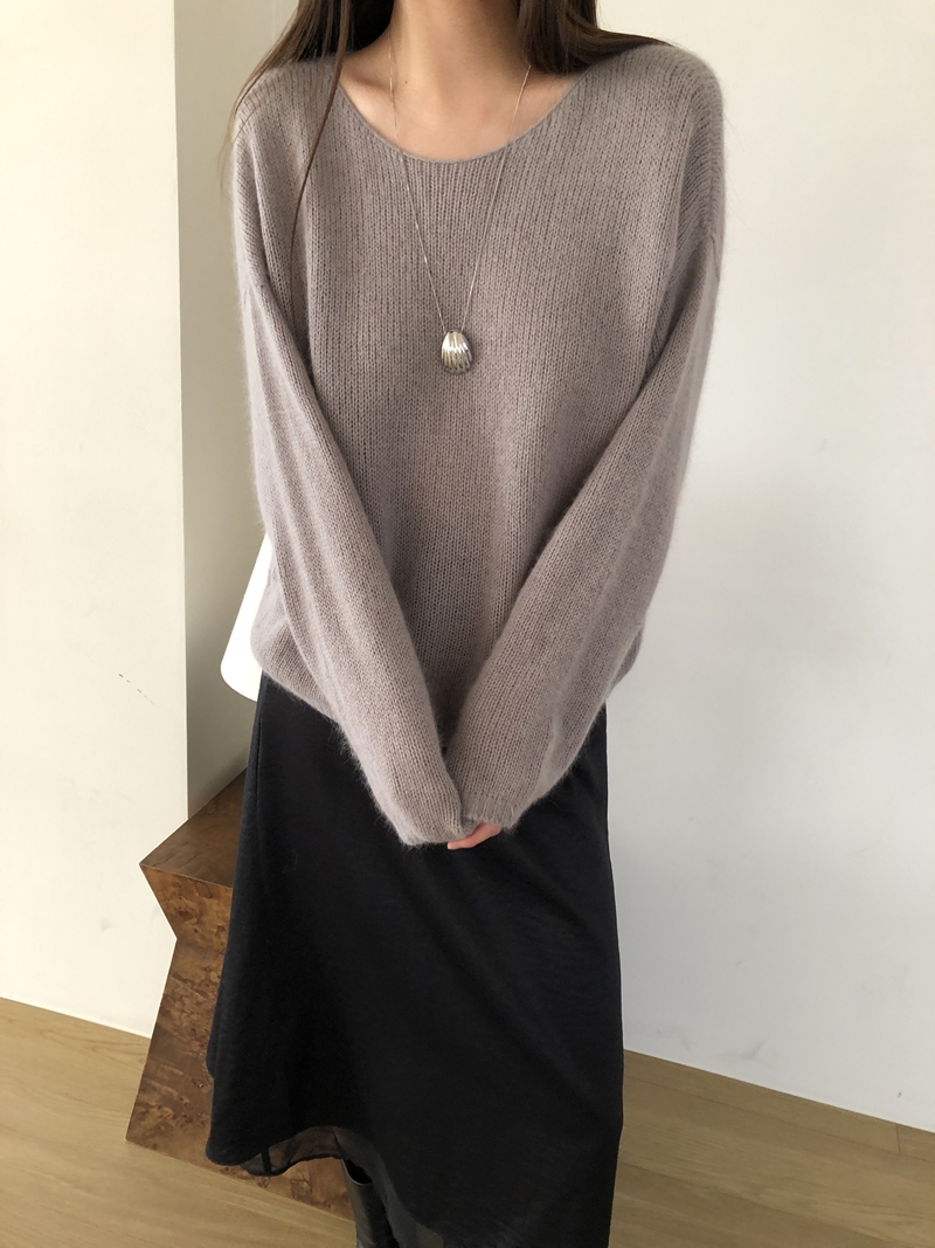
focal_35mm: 28
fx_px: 1009
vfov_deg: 63.4
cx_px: 468
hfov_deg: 49.7
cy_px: 624
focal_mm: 3.99
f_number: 1.8
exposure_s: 1/17
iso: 40
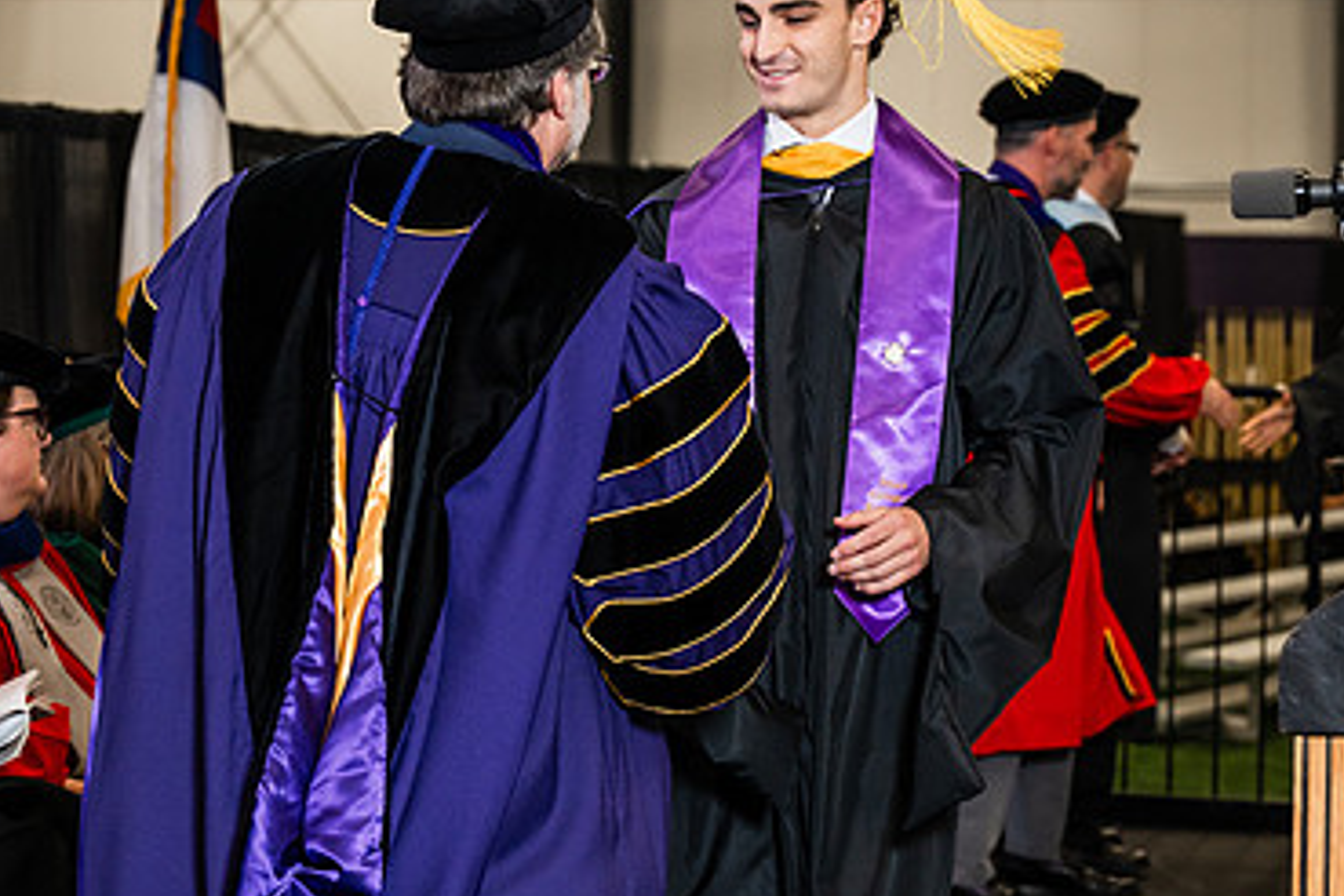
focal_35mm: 110
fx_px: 4106
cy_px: 370
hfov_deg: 18.6
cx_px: 546
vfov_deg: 12.4
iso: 1250
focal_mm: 70
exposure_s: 1/200
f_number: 4.5
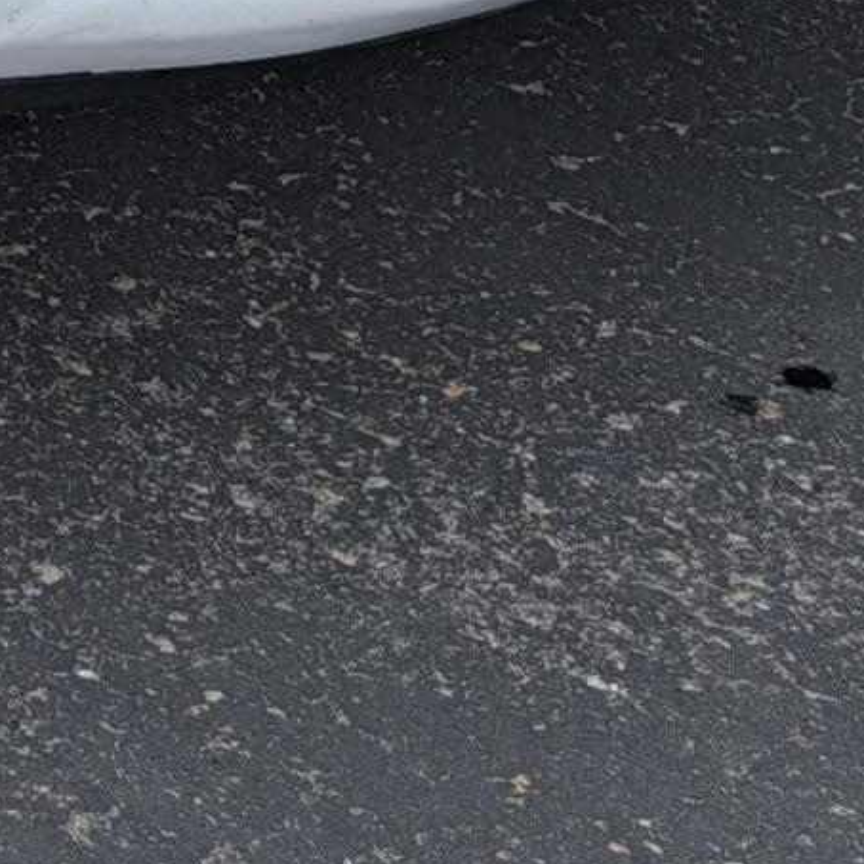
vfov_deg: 8.2
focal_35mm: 191
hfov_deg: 8.0
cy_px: -1453
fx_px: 5394
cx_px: -1610
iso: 24
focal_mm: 6.9
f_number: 1.68
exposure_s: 1/1006
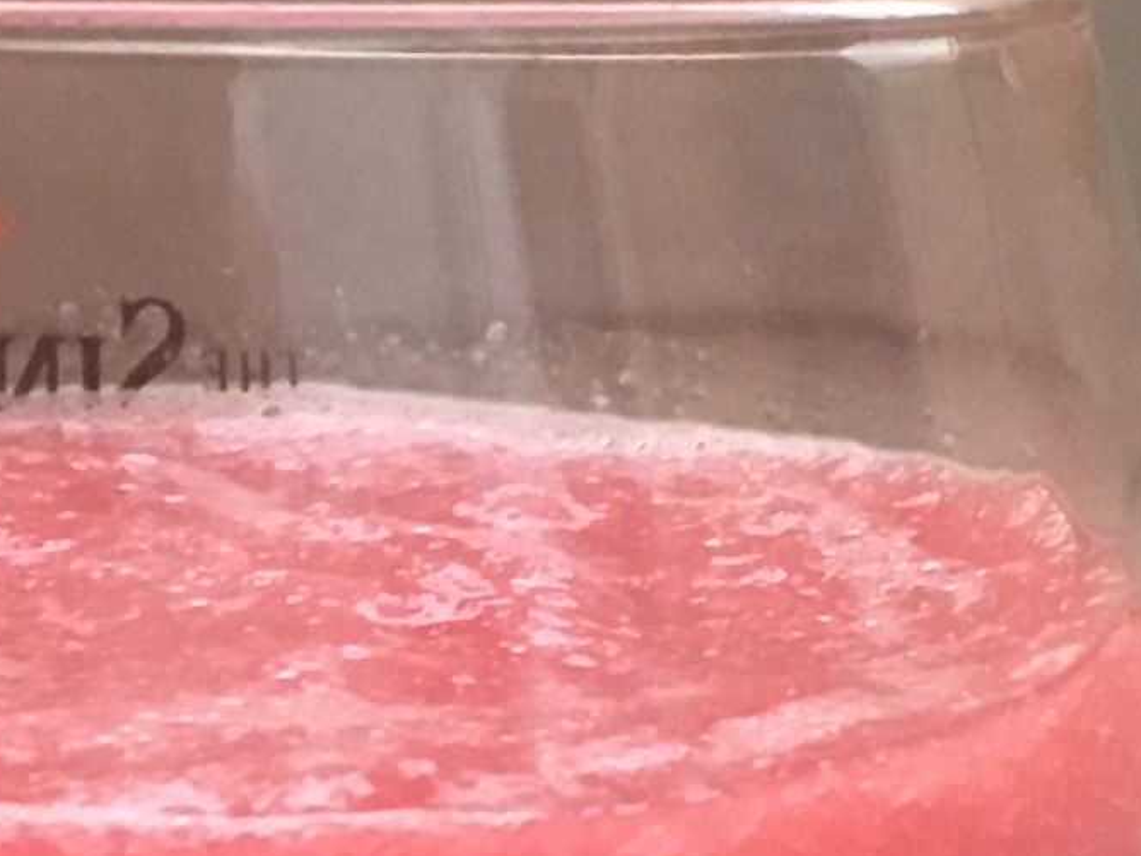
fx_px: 5768
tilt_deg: -13.6
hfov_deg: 11.3
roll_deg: -1.5
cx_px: 685
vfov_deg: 8.4
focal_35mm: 175
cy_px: 1140
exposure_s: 1/33
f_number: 2.2
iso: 200
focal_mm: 4.15
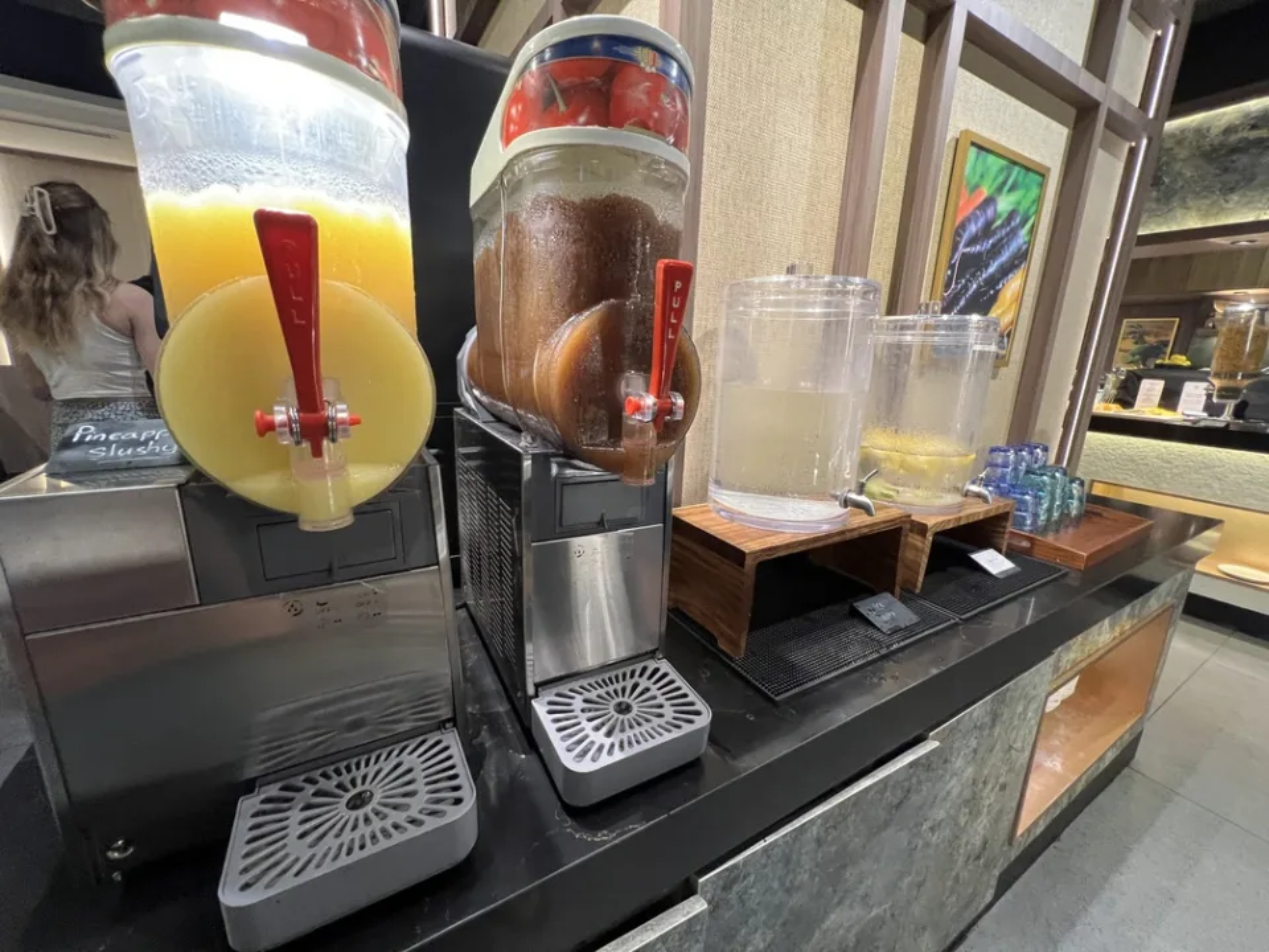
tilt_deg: -15.3
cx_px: 634
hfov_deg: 106.2
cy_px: 476
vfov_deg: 89.9
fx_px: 477
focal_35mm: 13
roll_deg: -2.3
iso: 400
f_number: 1.8
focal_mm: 1.57
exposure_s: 1/50
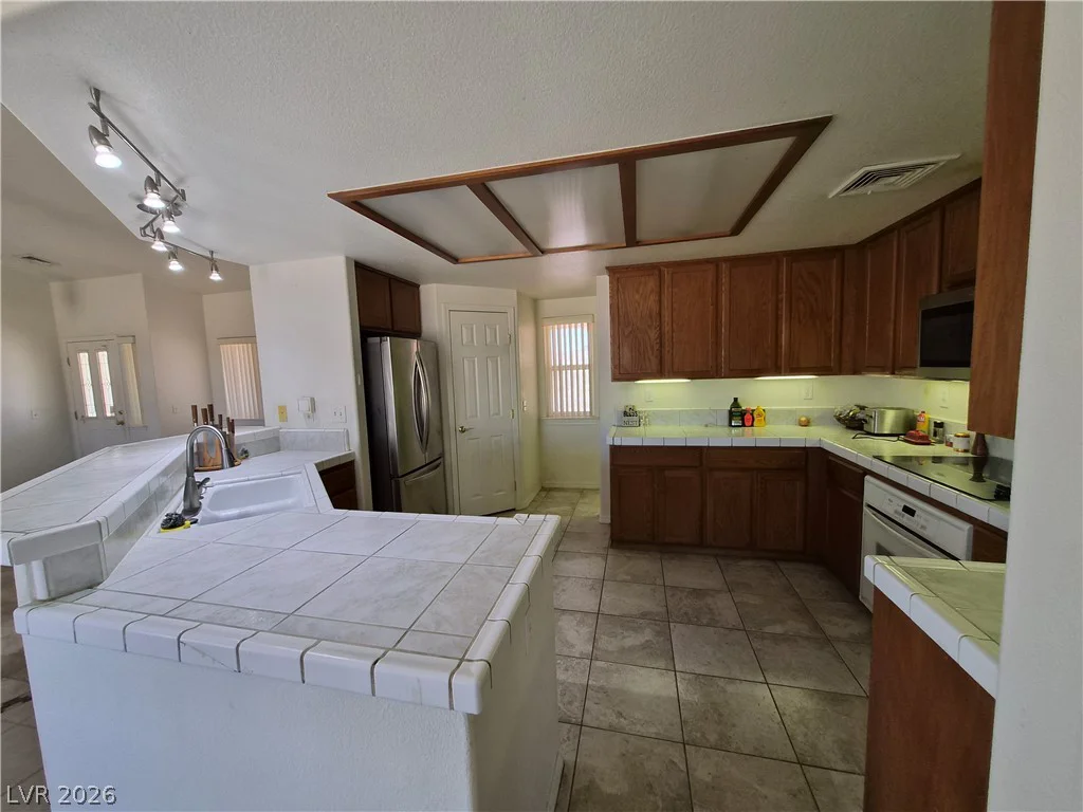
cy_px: 406
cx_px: 542
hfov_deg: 106.2
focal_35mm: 13
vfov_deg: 89.9
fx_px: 407
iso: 100
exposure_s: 1/60
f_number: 2.2
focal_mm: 1.7
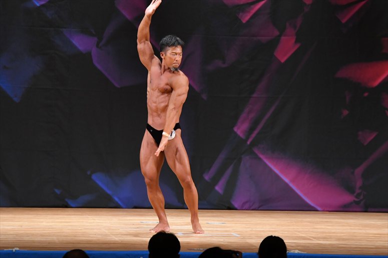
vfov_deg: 5.4
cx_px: 194
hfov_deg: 8.1
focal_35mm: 255
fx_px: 2747
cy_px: 129
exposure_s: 1/400
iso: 3200
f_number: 5.6
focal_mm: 170
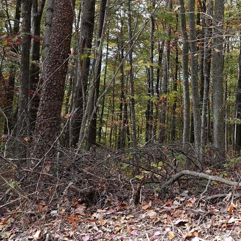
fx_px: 473
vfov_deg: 27.7
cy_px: 28
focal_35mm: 60
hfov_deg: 25.4
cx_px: 298
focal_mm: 8.8
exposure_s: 1/250
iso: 100
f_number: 2.8
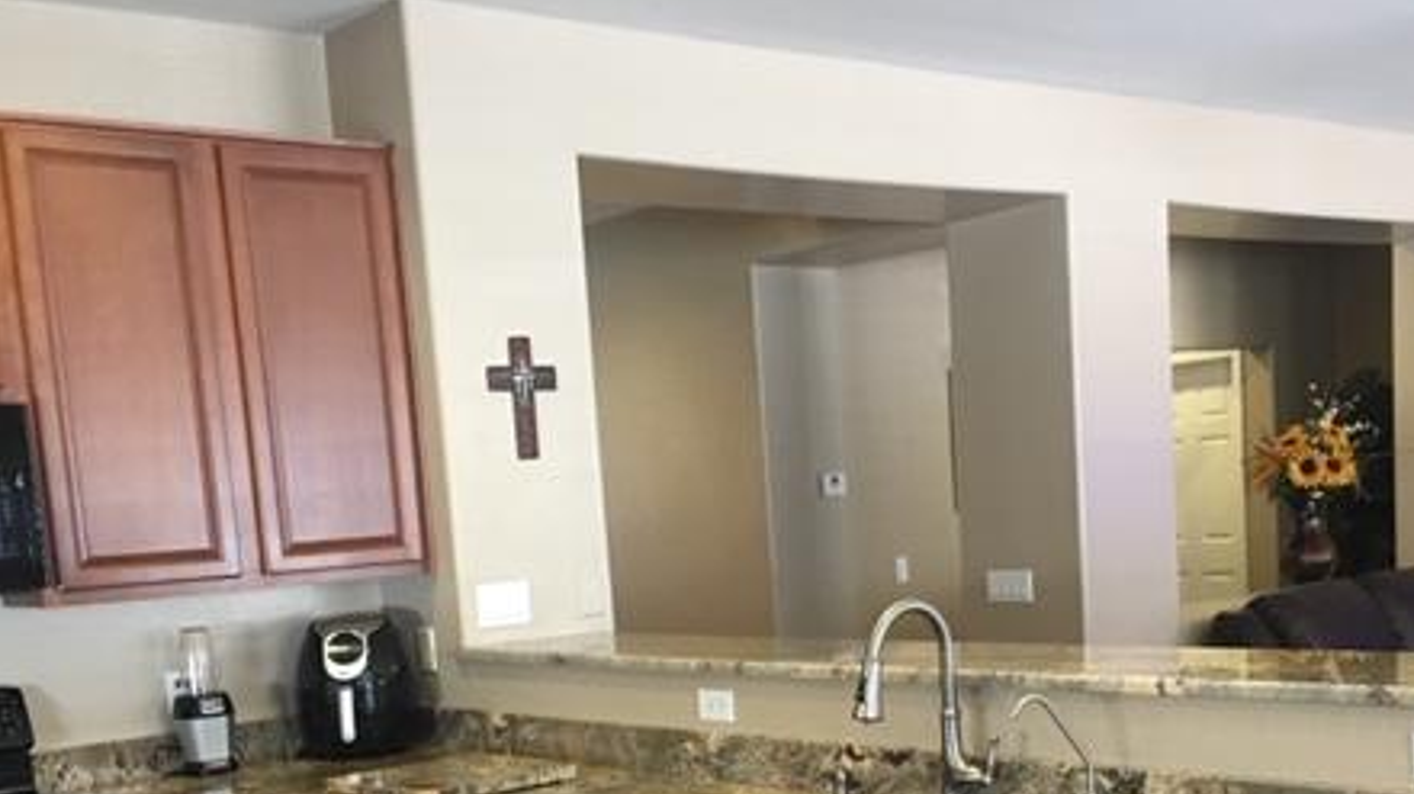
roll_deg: +4.0
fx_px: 1724
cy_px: 765
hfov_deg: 44.6
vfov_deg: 24.9
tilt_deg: -6.4
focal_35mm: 46
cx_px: 739
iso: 100
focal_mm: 4.15
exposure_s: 1/15
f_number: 2.2
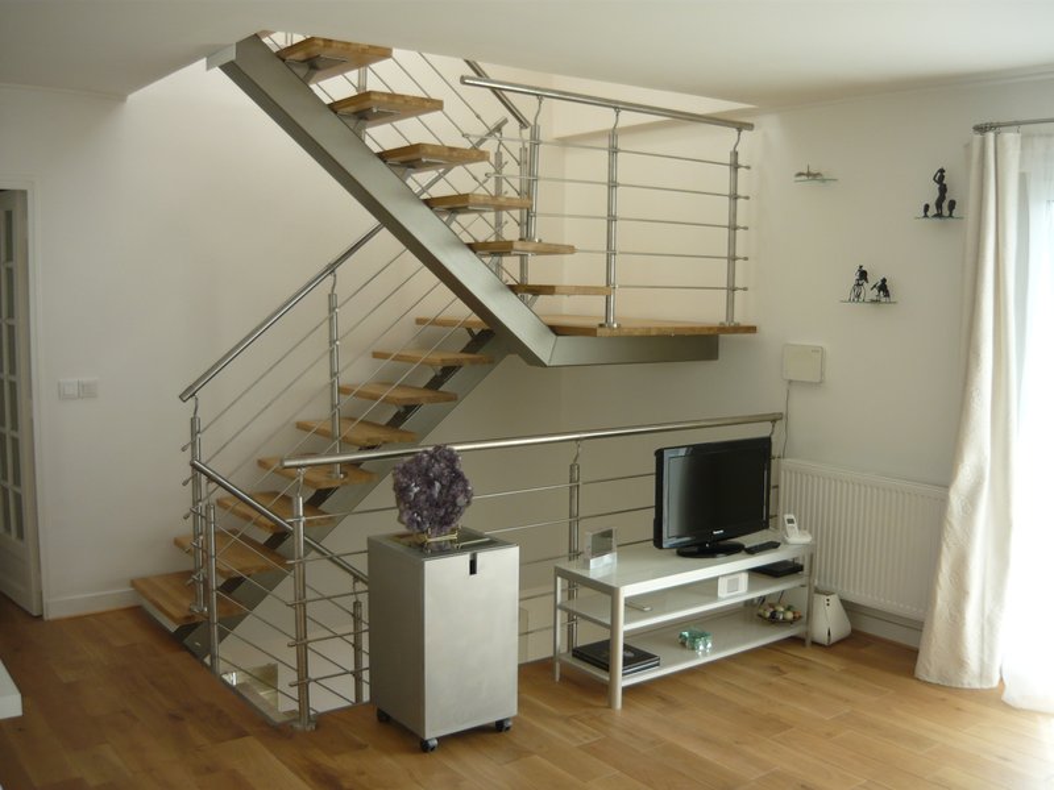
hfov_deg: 55.4
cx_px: 527
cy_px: 395
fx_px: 1005
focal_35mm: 33
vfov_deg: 42.9
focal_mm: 5.5
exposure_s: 1/100
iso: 100
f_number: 2.8
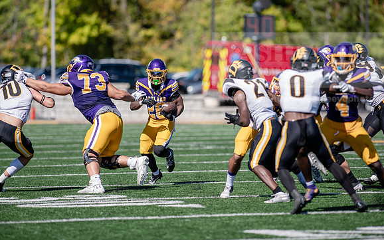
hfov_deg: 6.8
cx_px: 192
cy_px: 113
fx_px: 3212
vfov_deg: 4.3
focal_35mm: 307
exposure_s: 1/2000
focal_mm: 300
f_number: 3.5
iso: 160
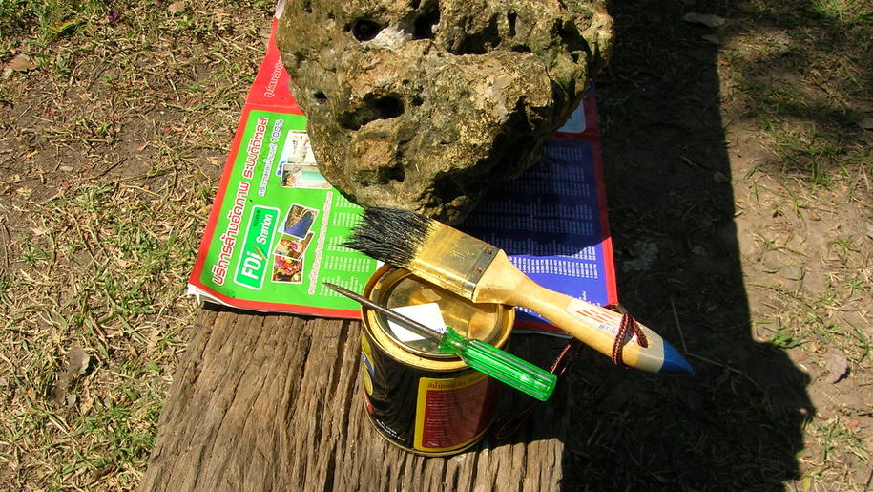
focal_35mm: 38
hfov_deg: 52.8
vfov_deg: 31.0
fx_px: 880
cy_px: 327
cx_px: 426
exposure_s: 1/376
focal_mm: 5.7
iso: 50
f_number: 4.9
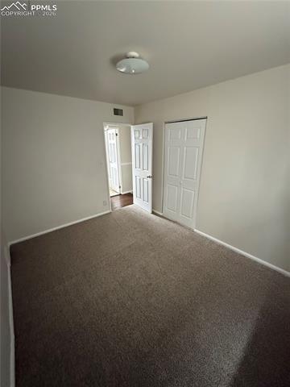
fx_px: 156
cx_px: 145
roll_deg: +0.9
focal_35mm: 14
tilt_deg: -17.3
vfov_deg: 102.1
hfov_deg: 85.7
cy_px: 194
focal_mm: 2.22
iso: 1000
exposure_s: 1/60
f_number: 2.2
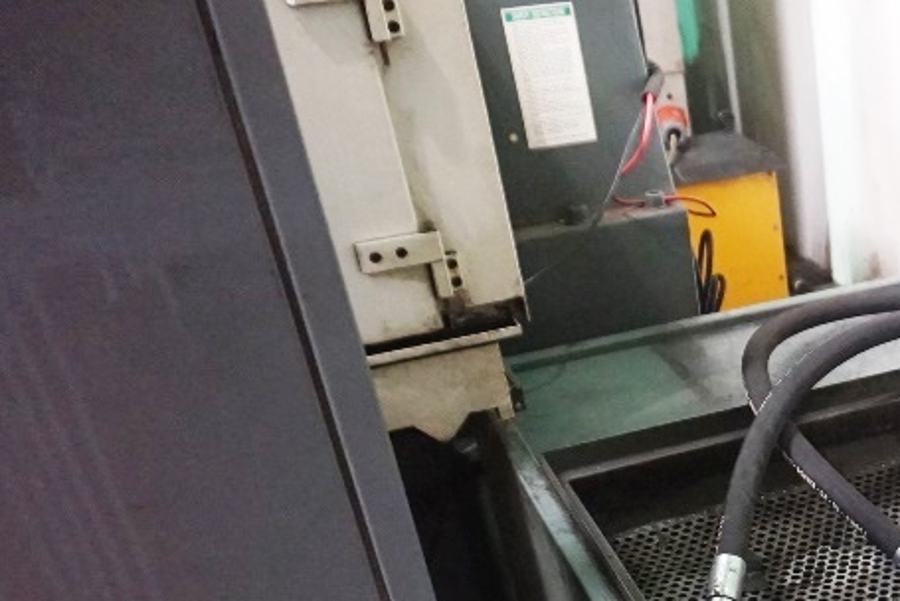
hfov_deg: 32.6
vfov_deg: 23.8
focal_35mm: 54
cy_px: 626
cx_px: 977
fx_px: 1351
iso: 3200
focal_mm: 16
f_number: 3.5
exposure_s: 1/100
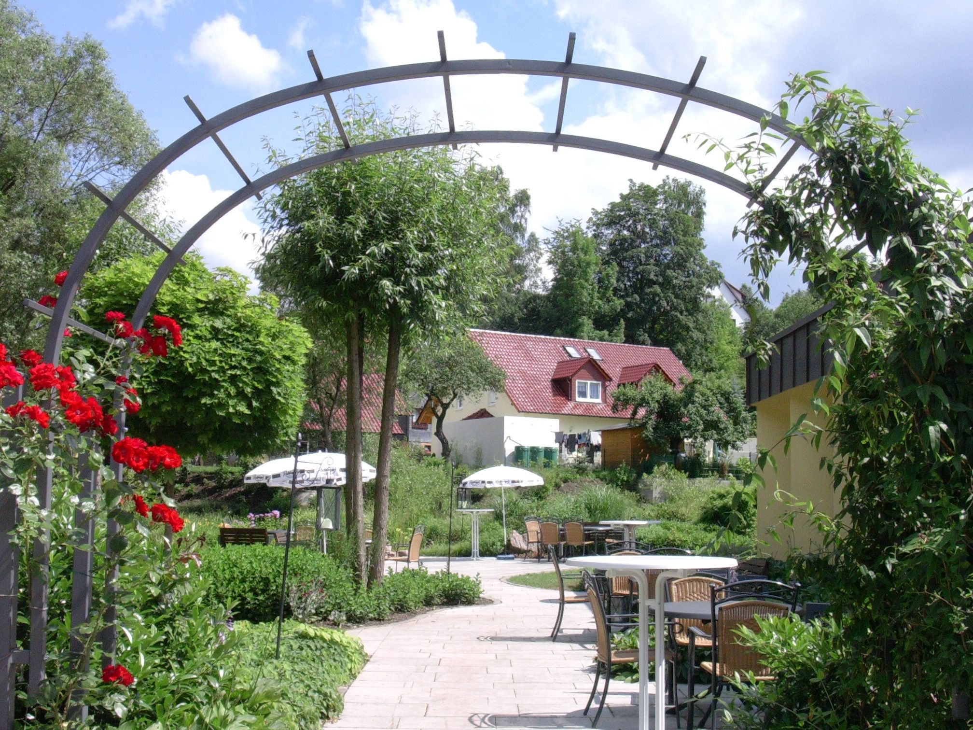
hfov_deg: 42.1
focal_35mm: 45
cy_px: 365
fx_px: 1265
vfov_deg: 32.2
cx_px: 486
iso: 70
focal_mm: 6.7
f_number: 5.8
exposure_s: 1/256
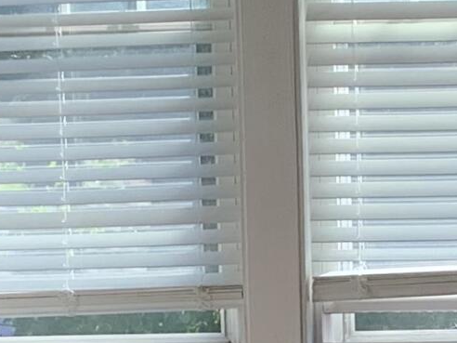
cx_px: 370
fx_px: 2495
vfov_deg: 7.8
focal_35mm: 189
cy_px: 359
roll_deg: +0.5
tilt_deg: -9.7
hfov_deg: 10.4
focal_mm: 3.3
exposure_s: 1/120
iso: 32
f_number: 2.4
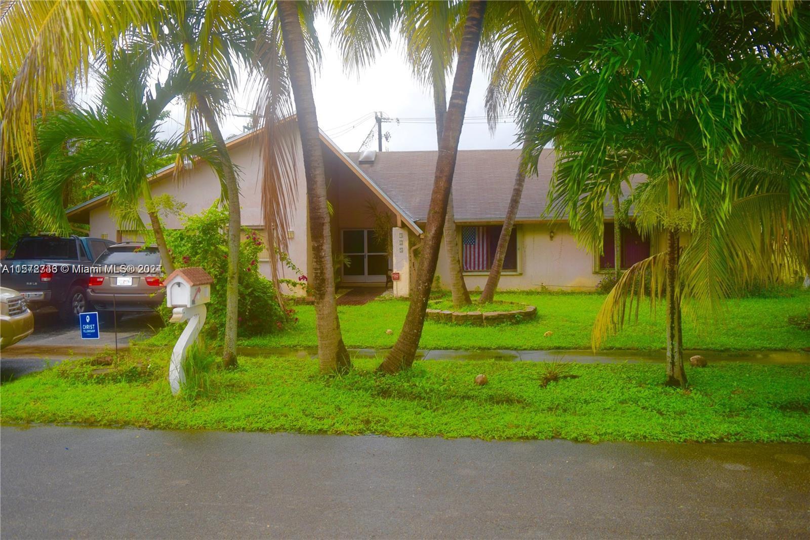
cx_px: 405
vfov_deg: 47.9
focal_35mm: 27
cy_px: 270
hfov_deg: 67.4
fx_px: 607
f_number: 4.5
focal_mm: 18
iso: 100
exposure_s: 1/200
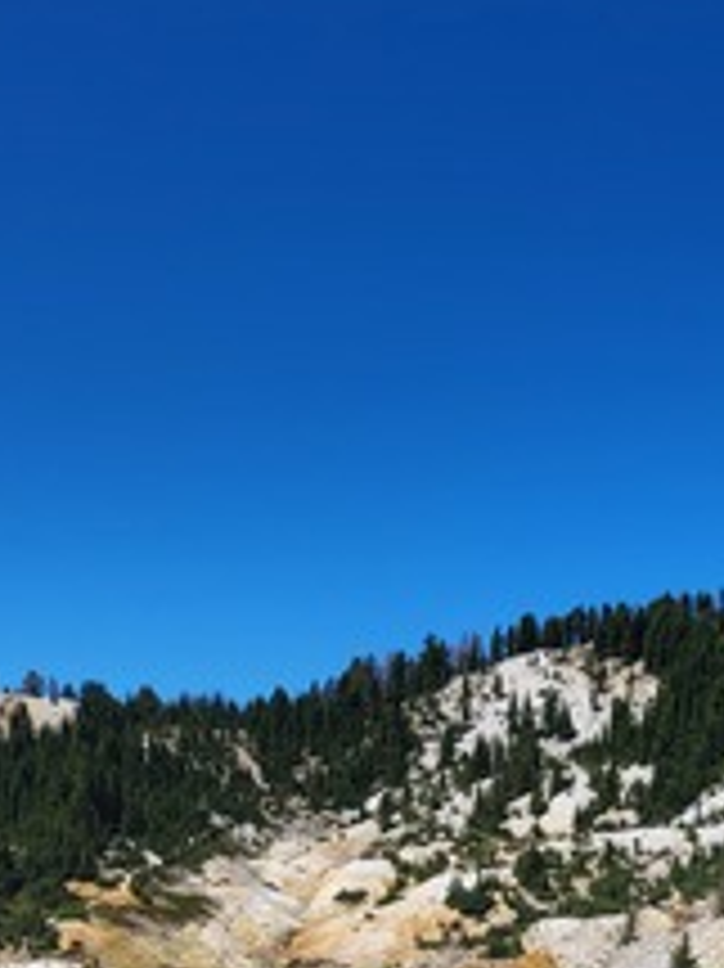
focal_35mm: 63
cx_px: 684
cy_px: 968
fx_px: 1759
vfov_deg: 28.8
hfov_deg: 22.6
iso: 40
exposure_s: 1/4542
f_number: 1.8
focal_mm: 5.4
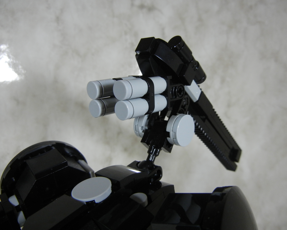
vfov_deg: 45.8
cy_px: 117
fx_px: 272
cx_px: 152
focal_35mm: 32
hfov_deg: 55.6
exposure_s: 1/74.2
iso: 400
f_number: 3.5
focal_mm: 5.4
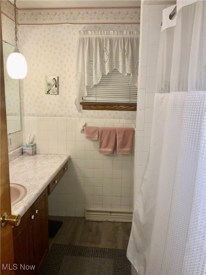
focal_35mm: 29
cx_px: 103
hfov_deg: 48.2
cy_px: 138
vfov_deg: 61.7
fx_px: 230
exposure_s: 1/60
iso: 32
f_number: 1.8
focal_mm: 3
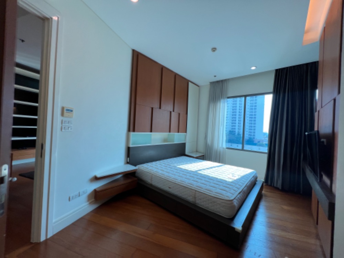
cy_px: 129
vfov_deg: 89.9
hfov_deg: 106.2
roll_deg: -1.9
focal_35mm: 13
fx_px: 129
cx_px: 172
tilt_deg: -0.9
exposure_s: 1/151
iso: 32
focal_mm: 1.57
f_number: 1.8
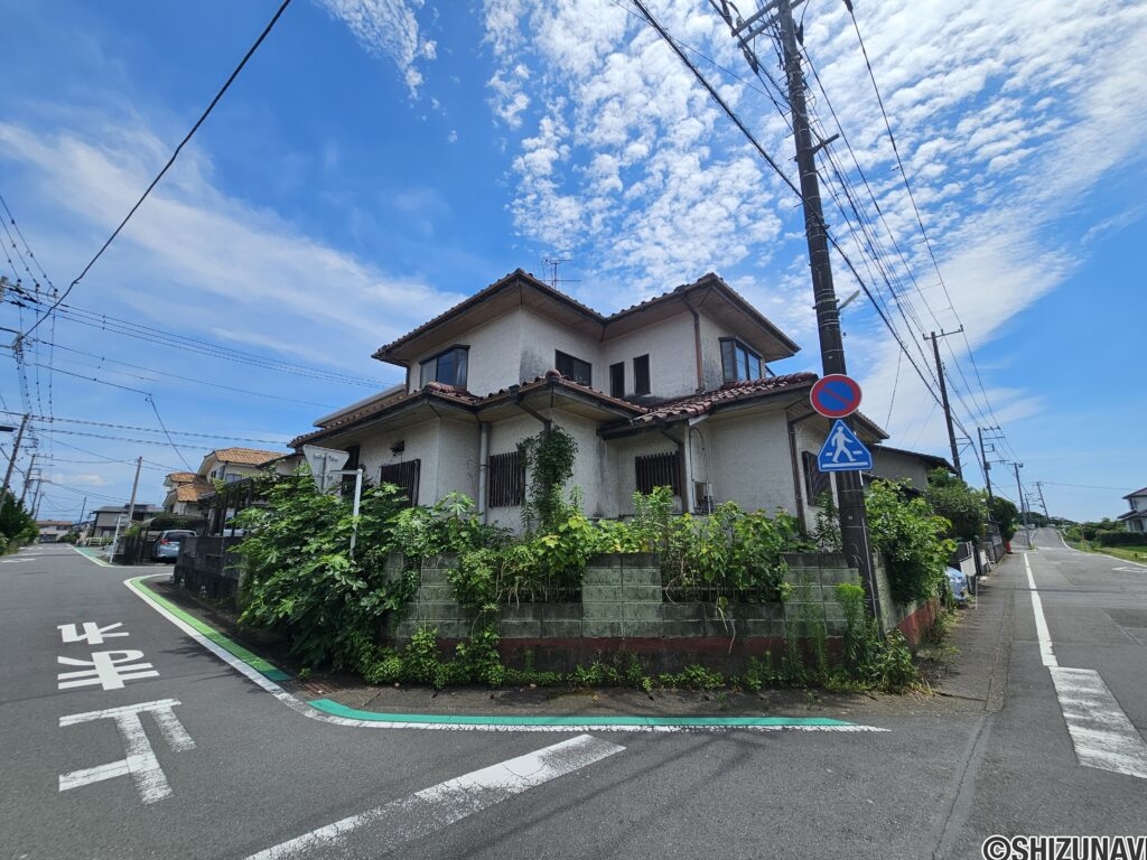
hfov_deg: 106.2
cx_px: 574
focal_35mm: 13
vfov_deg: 89.9
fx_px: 431
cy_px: 430
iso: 50
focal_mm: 2.2
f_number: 2.2
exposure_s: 1/3598
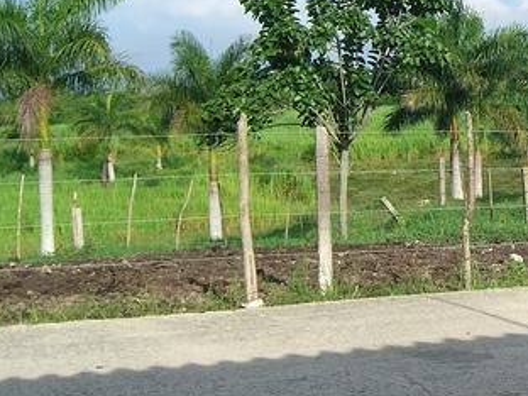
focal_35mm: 78
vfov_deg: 18.7
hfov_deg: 24.1
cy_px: 88
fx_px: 1190
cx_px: 499
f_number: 4
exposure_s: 1/500
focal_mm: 7.9
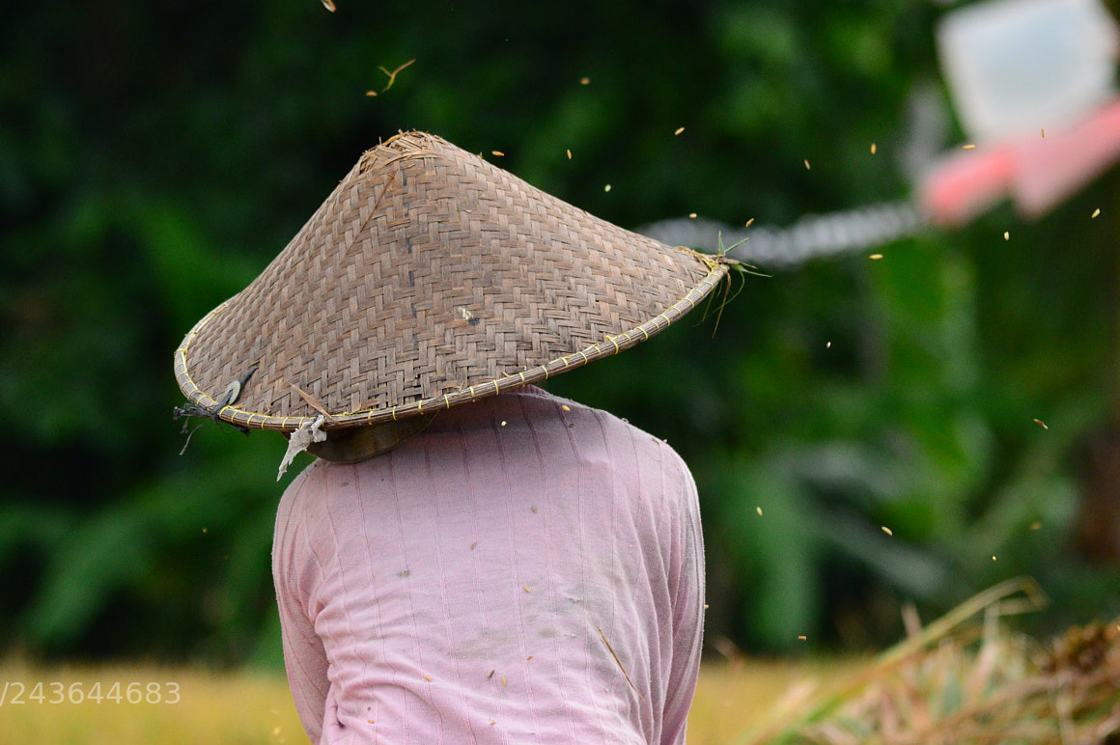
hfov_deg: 4.5
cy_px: 256
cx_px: 448
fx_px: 14147
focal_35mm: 455
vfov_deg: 3.0
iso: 800
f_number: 5.6
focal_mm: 220
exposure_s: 1/1600
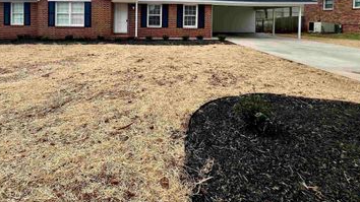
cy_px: 23
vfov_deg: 50.1
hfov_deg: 85.3
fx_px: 191
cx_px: 140
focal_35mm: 20
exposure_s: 1/1292
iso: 32
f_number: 1.8
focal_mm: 1.57
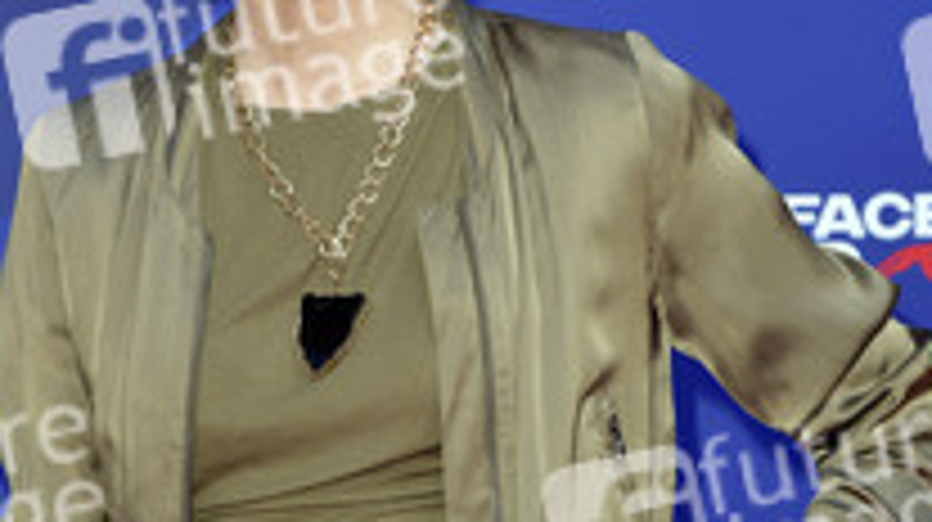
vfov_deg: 7.7
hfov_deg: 13.6
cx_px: 365
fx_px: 3901
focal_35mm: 158
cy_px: 288
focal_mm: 78
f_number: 6.3
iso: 640
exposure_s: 1/200
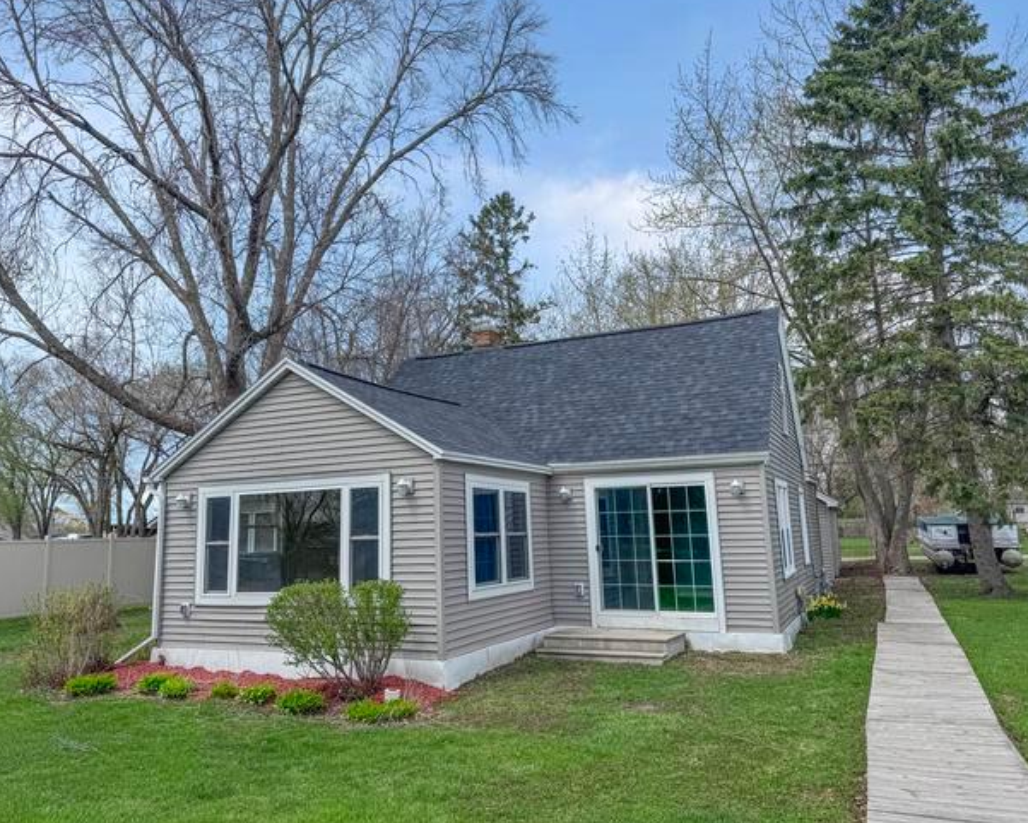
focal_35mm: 26
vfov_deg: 54.9
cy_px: 404
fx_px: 791
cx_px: 482
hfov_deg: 66.0
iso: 80
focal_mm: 6.76
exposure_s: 1/4608
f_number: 1.78
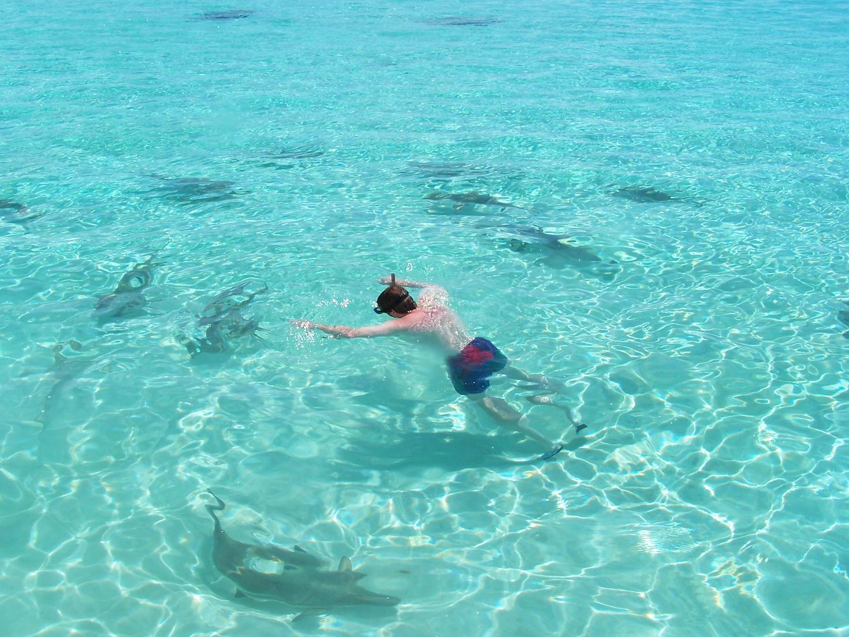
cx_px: 424
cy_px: 318
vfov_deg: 37.7
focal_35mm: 38
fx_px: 932
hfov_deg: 49.0
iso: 80
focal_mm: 6.3
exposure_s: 1/500
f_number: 5.6
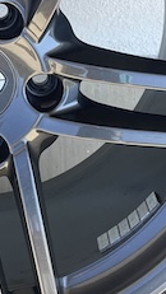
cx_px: -41
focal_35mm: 98
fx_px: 767
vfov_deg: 21.5
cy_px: 50
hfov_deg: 12.1
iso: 32
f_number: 1.6
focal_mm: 4.2
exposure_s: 1/433
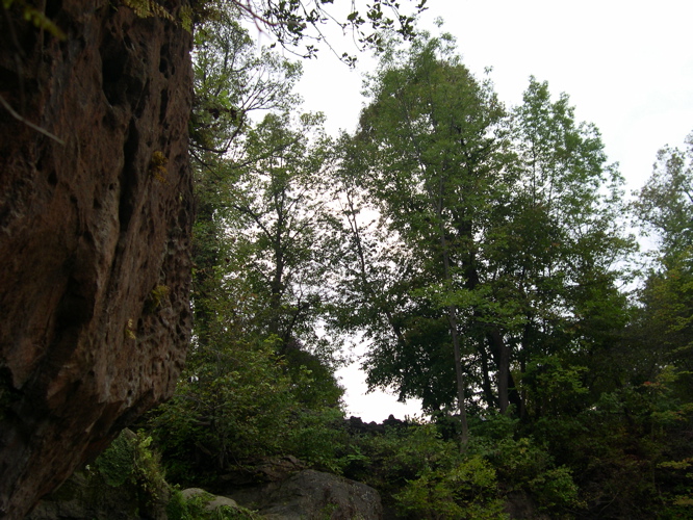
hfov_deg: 49.0
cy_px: 260
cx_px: 346
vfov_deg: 37.7
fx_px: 761
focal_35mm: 38
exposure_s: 1/422
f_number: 2.8
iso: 100
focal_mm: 8
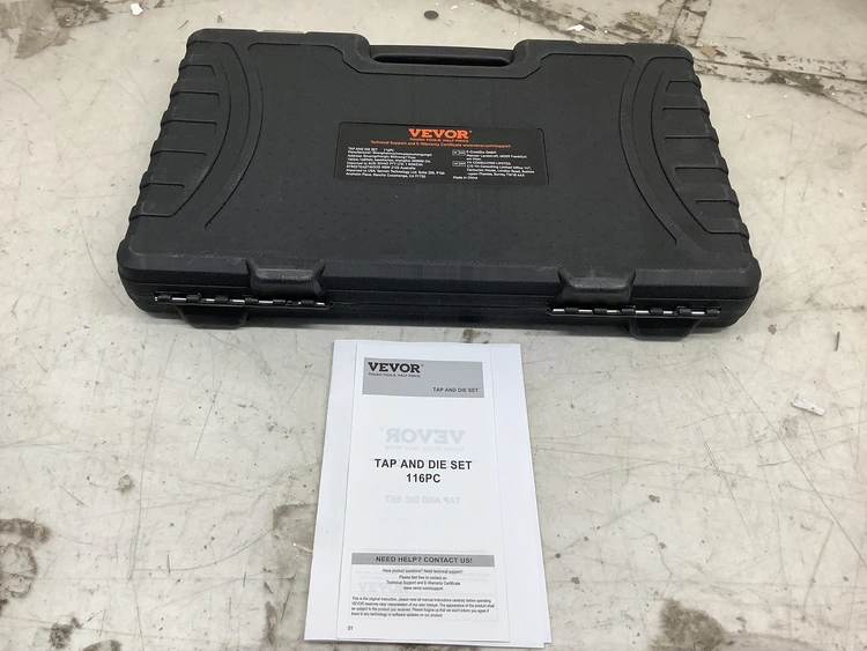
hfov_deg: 58.3
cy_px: 326
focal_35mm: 31
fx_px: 777
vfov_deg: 45.5
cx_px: 434
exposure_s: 1/120
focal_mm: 3.3
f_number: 2.4
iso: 64
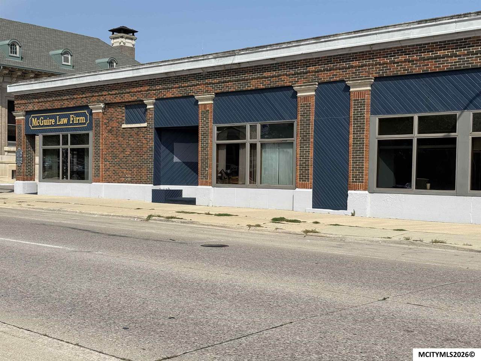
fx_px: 667
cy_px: 180
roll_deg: -0.5
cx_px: 240
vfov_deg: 30.3
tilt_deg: -1.0
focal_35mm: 48
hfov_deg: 39.7
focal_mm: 6.76
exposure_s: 1/6536
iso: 64
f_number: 1.78
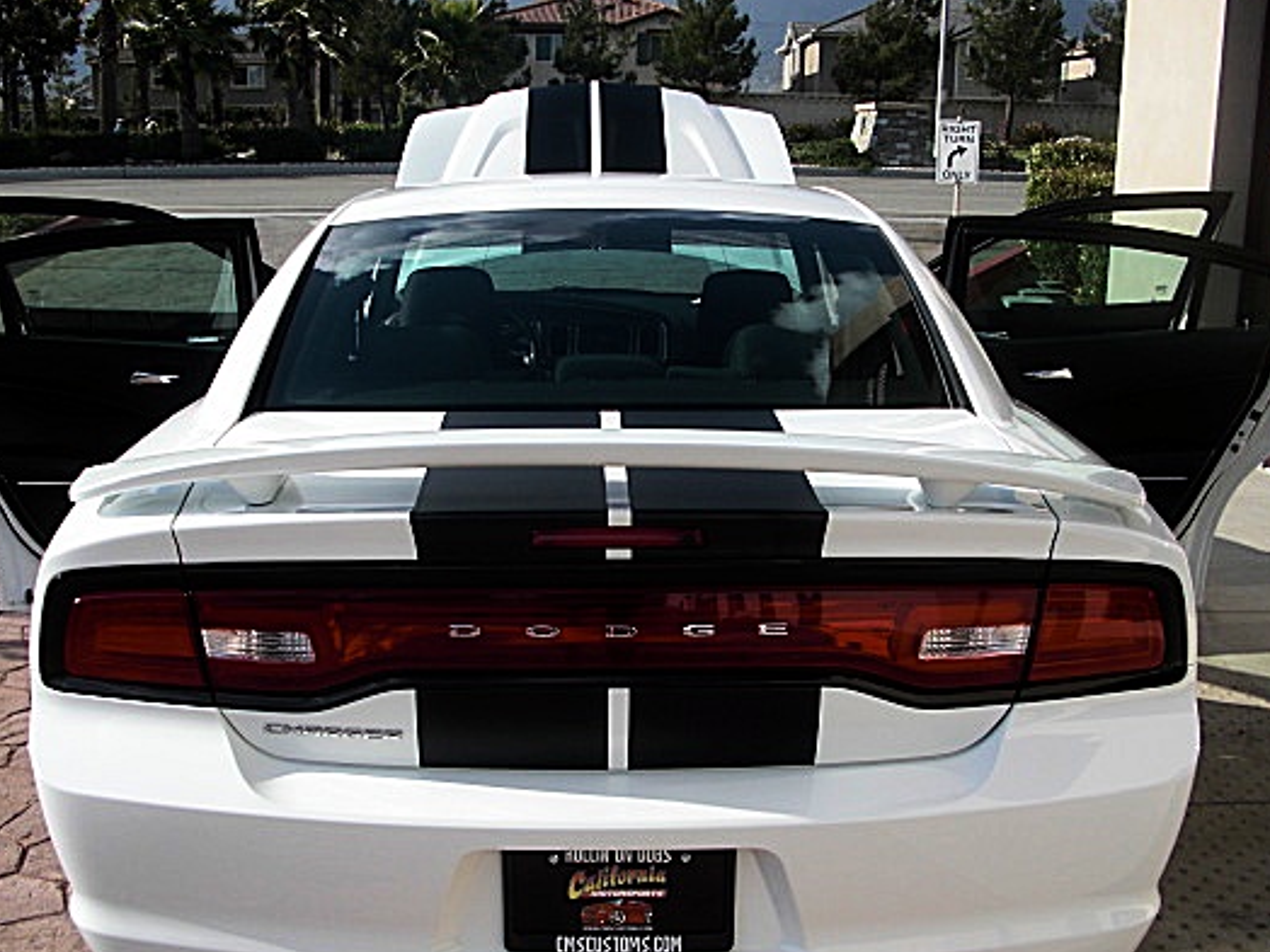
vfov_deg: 32.8
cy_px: 545
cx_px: 606
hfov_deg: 42.9
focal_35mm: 44
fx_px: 1614
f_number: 2.8
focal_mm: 6.3
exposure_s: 1/1000
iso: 50
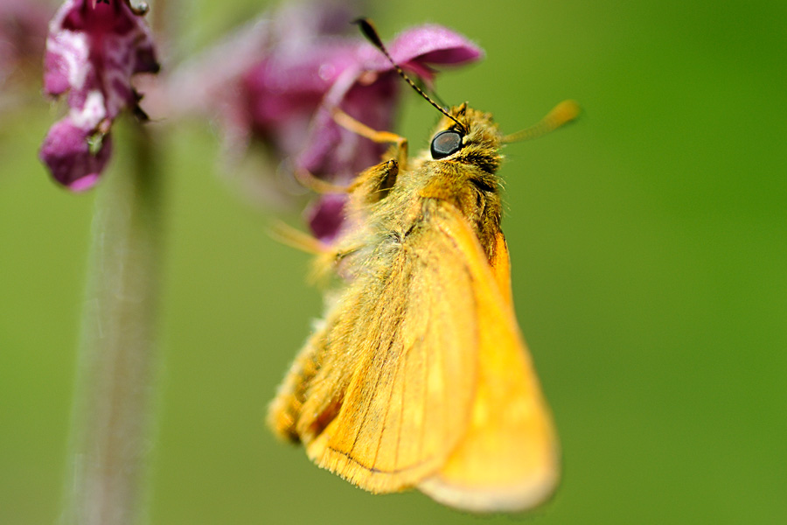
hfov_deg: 13.7
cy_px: 262
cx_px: 394
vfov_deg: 9.1
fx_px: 3279
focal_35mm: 150
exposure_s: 1/800
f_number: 5
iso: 200
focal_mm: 100
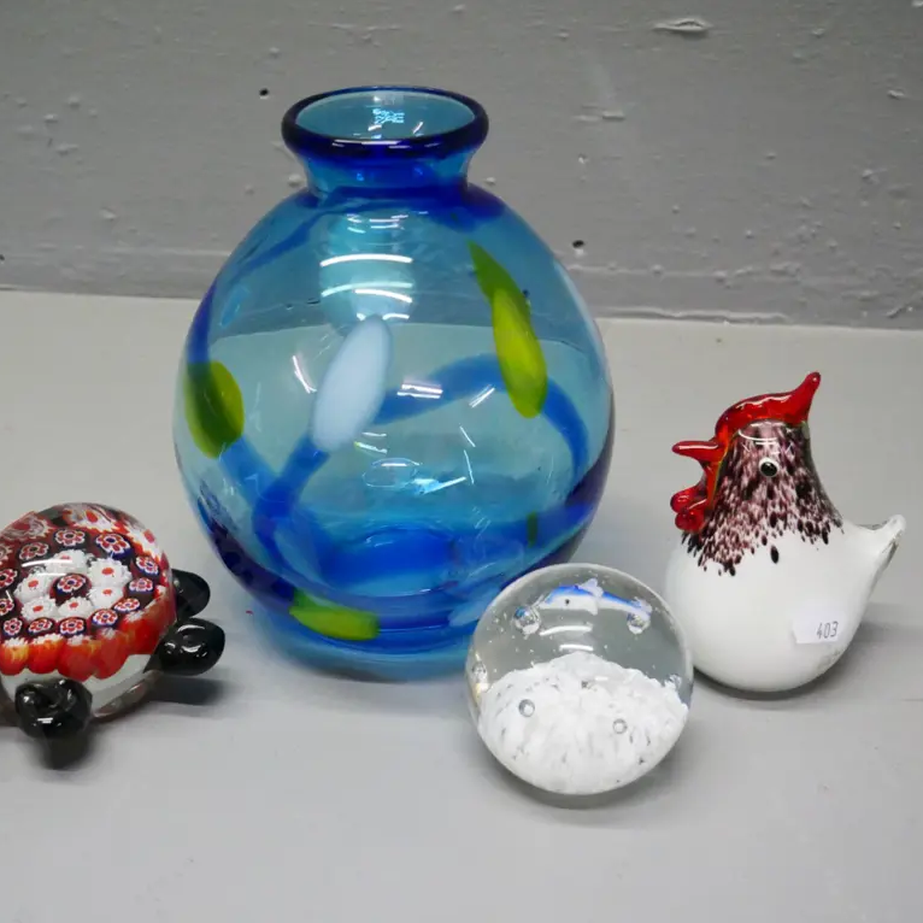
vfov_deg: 32.8
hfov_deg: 32.7
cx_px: 381
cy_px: 462
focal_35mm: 52
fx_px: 1569
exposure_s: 1/200
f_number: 5
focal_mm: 22
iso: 3200
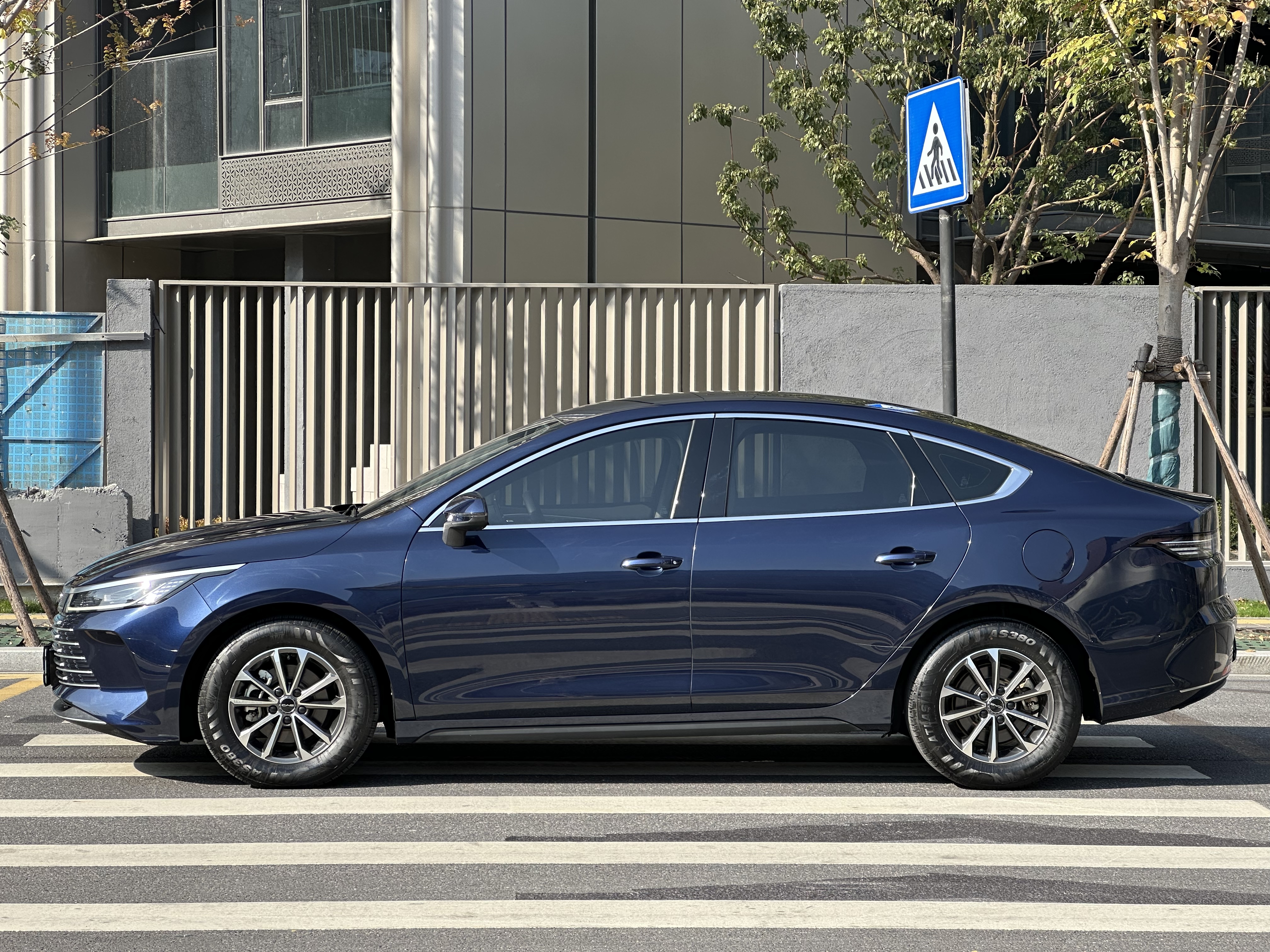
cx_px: 635
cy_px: 476
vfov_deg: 19.1
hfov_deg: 25.3
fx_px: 2825
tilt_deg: -0.6
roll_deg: -0.2
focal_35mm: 77
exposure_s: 1/290
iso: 32
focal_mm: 9
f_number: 2.8
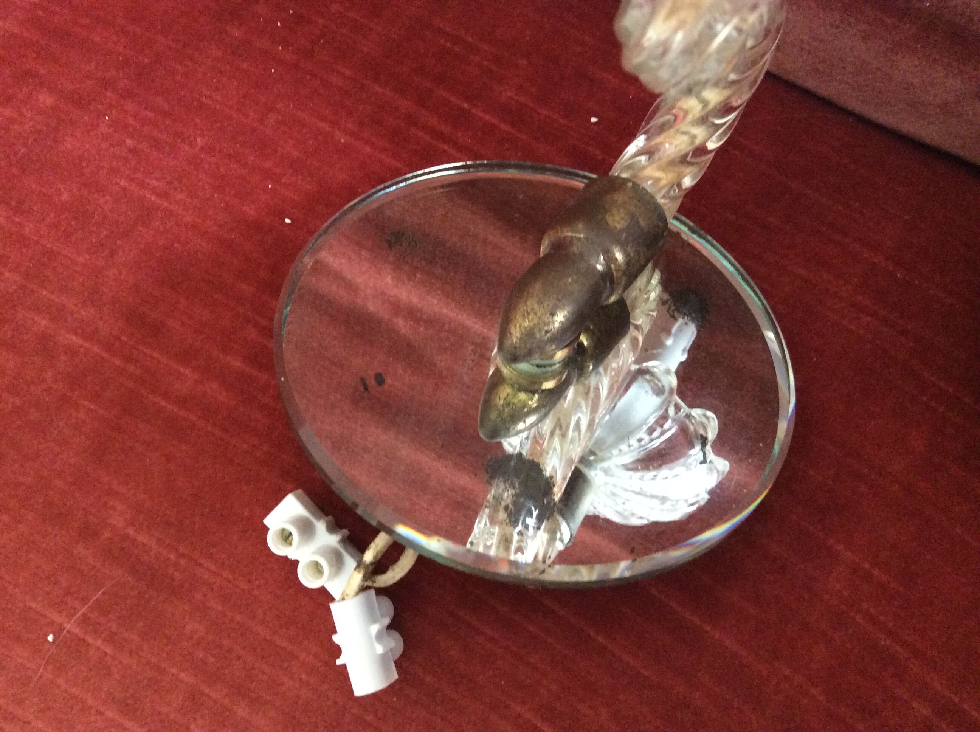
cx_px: 490
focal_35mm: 32
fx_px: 905
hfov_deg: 56.9
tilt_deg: -78.8
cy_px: 366
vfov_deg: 44.1
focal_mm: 3.3
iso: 320
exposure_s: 1/25
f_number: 2.4
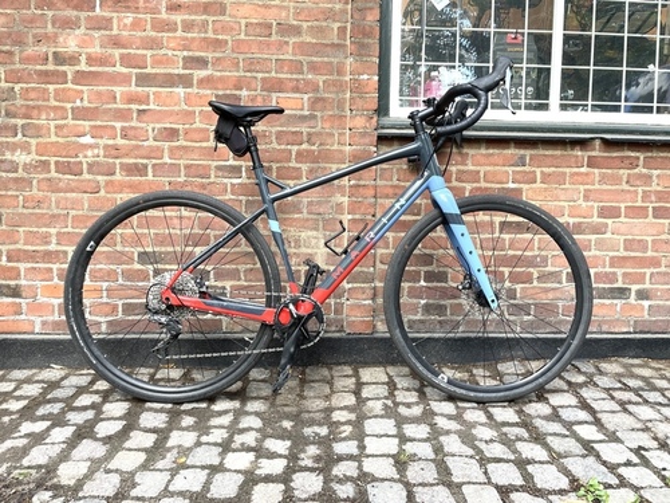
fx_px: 503
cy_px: 252
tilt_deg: -4.0
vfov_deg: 53.1
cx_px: 335
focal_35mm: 26
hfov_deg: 67.3
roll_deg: -0.6
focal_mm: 4.2
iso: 64
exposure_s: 1/121
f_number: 1.6
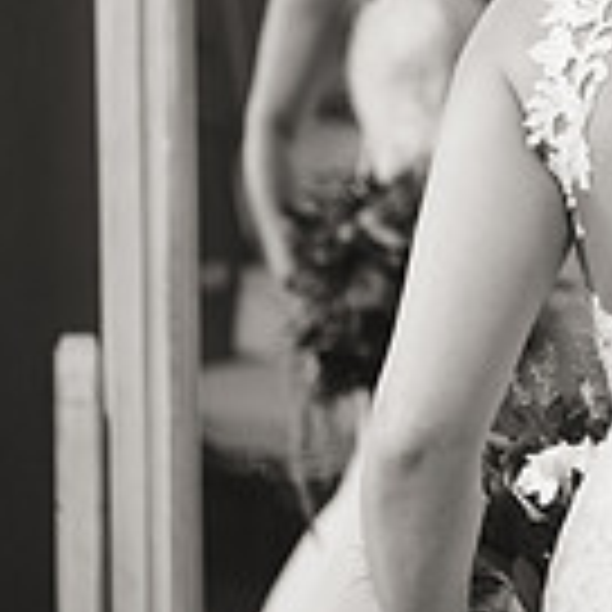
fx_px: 3660
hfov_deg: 9.5
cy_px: 252
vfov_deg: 9.6
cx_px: 652
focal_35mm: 183
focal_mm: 65
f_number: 2.8
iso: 1000
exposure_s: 1/100
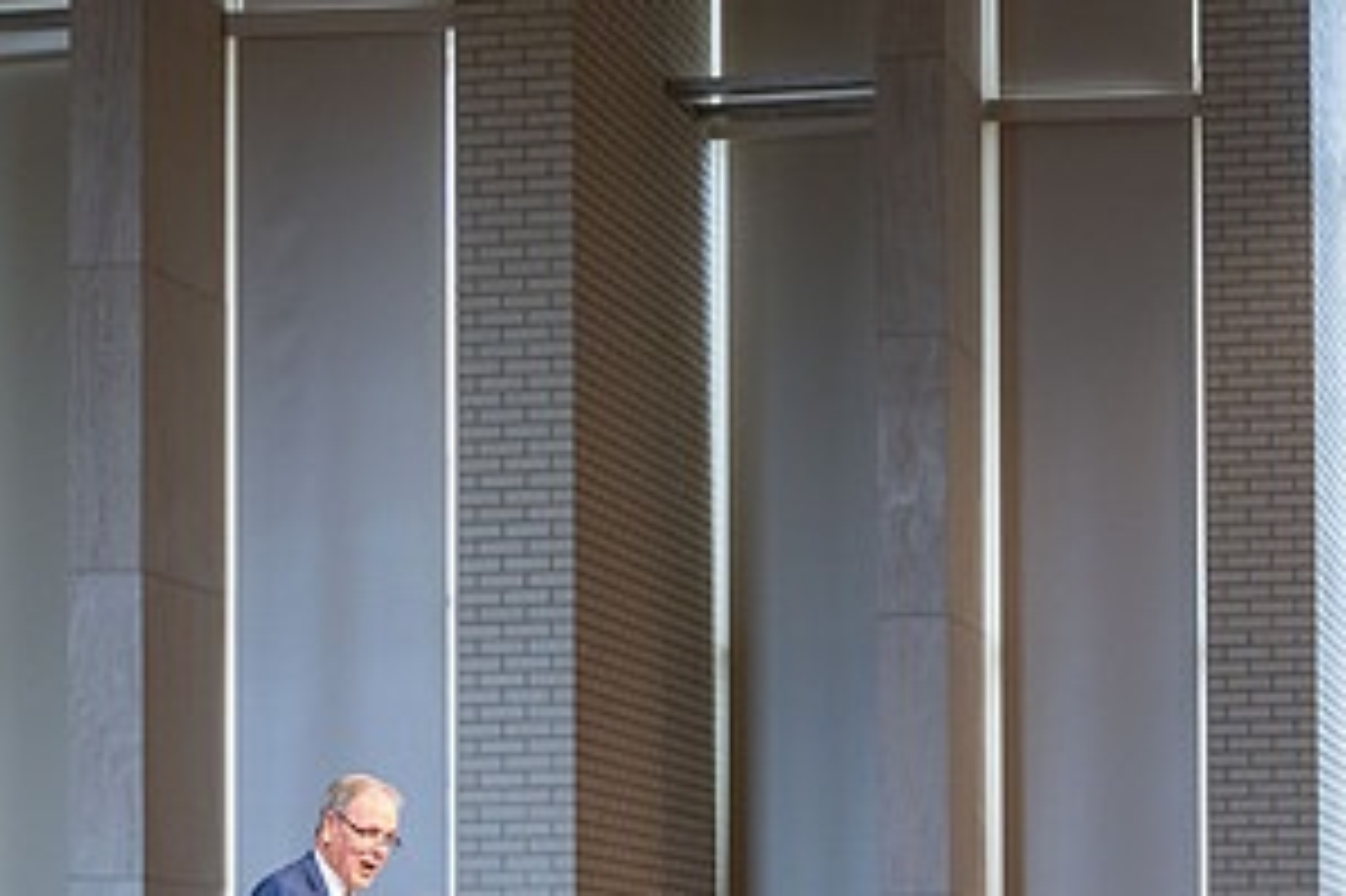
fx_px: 5082
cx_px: 468
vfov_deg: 10.0
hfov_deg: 15.1
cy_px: 867
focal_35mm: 136
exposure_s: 1/250
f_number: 2.8
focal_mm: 70
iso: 1250
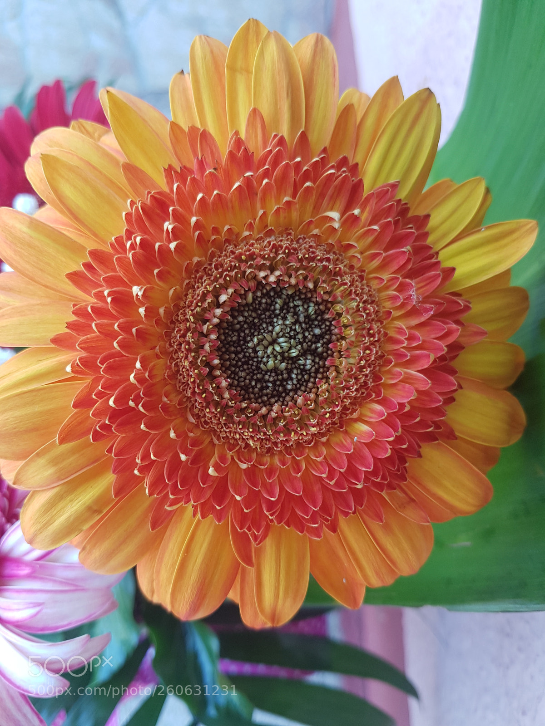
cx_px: 272
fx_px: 546
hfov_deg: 53.1
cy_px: 363
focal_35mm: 26
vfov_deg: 67.3
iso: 50
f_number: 1.7
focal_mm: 4.2
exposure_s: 1/100
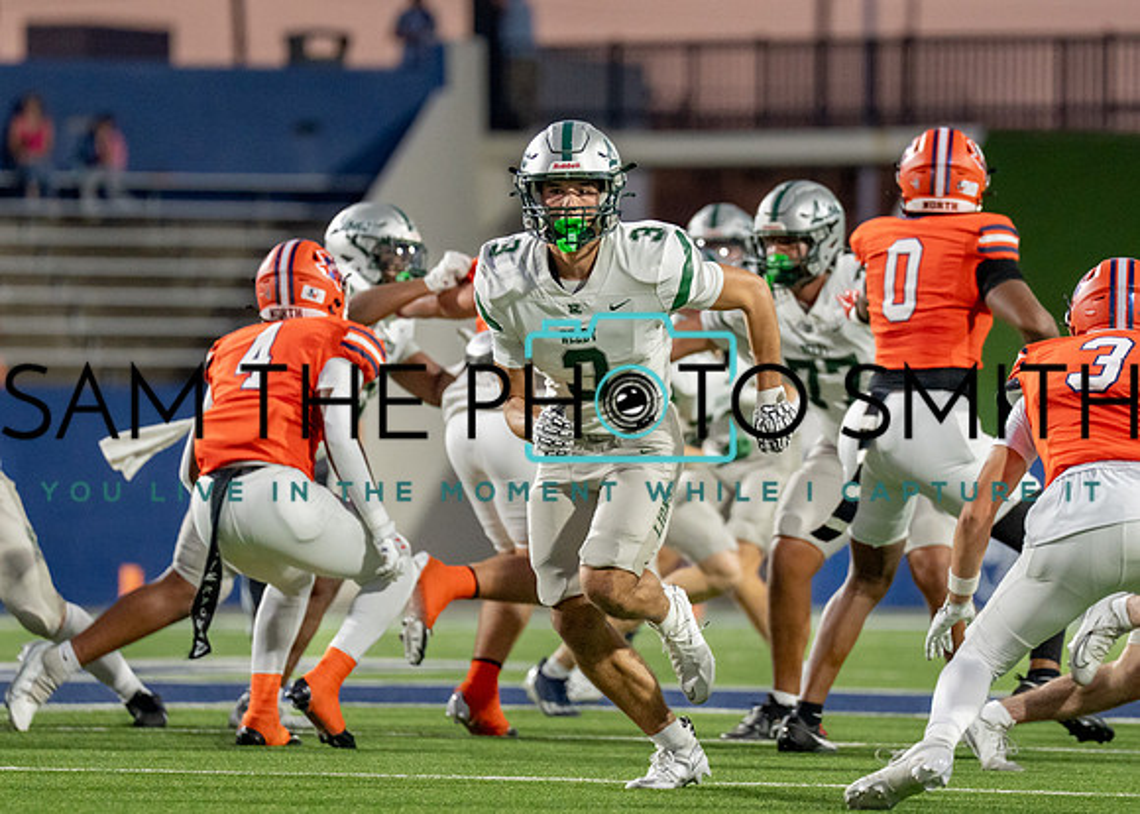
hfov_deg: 5.6
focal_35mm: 361
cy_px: 351
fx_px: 11688
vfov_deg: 4.0
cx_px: 691
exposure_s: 1/1600
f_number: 2.8
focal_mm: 200
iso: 2000
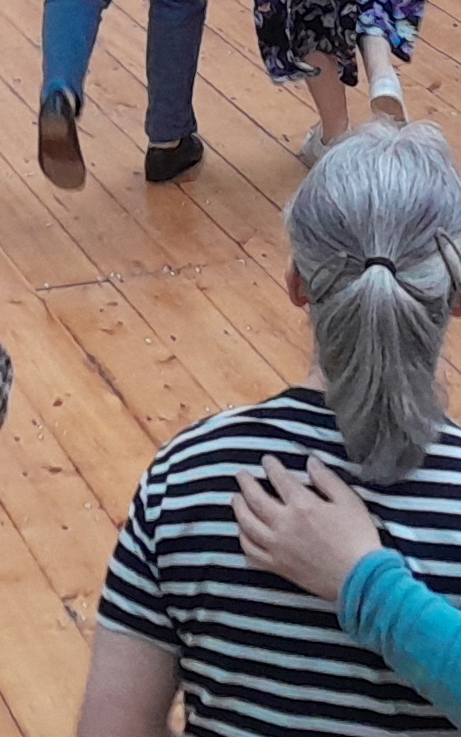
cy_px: -188
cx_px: -39
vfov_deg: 14.6
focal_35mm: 138
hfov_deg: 9.4
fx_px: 2773
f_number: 1.8
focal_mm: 4
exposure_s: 1/50
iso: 320
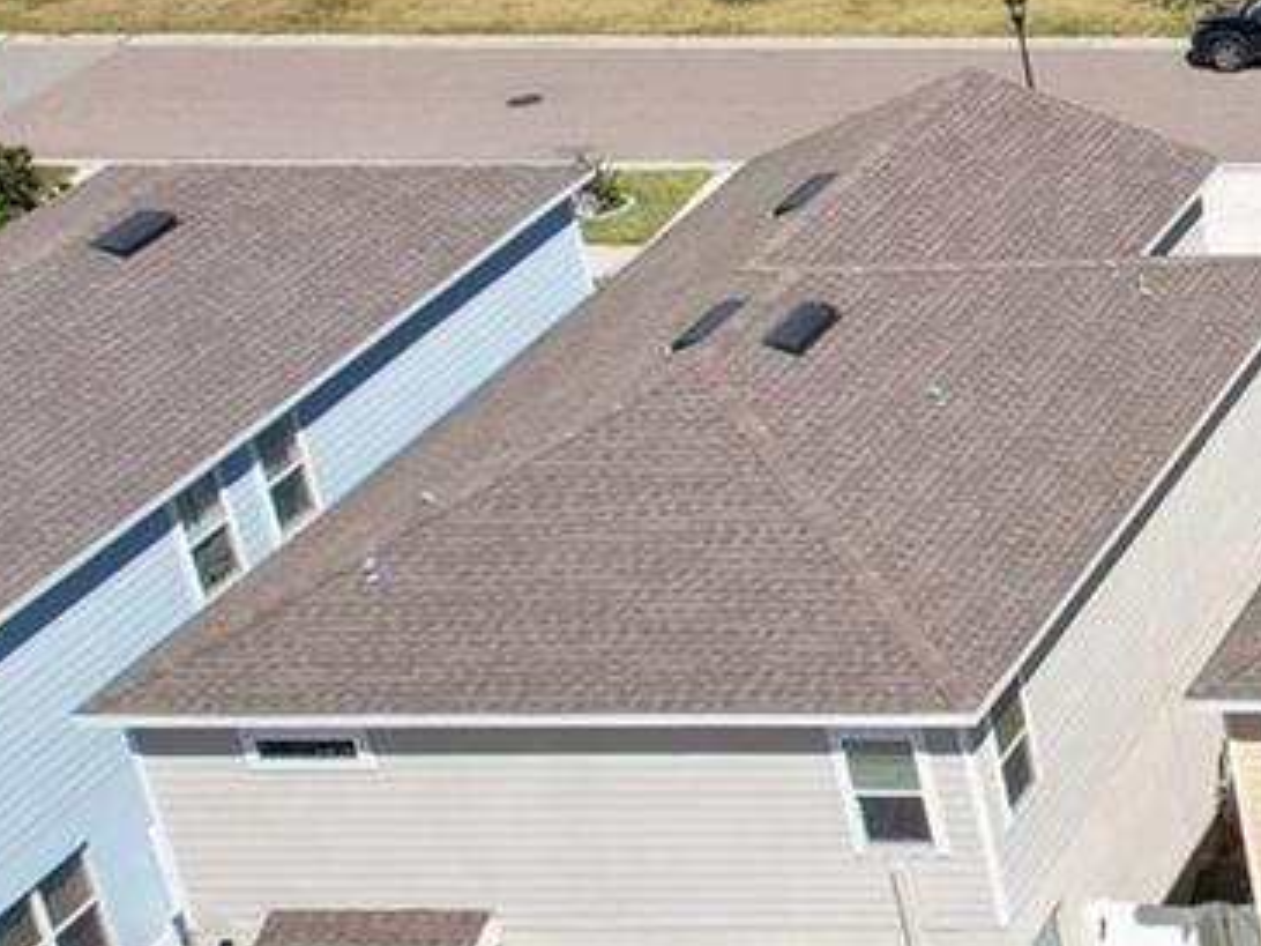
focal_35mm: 93
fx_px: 3388
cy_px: 198
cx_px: 2668
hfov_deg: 15.7
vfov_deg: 15.8
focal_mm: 8.4
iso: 100
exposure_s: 1/500
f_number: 2.8
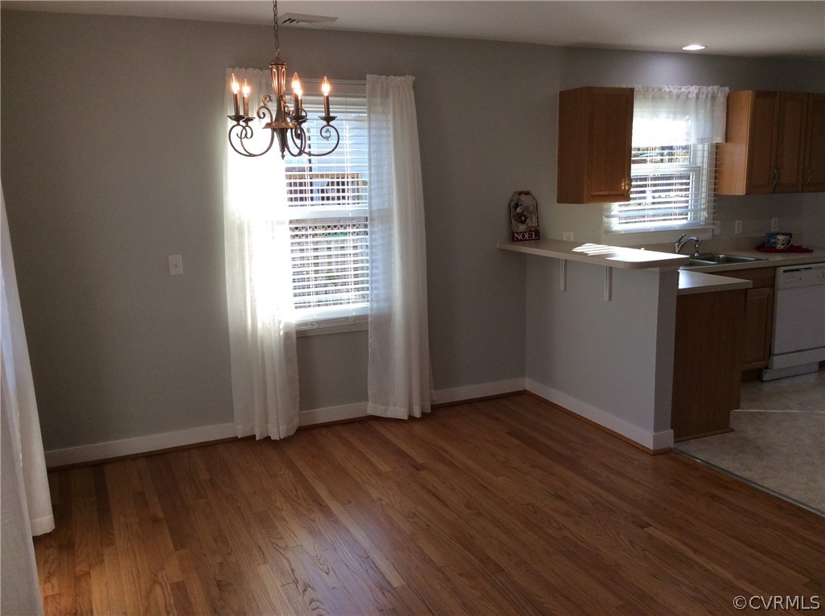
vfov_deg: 44.0
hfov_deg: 56.9
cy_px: 308
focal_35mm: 32
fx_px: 761
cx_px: 412
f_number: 2.4
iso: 40
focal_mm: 3.3
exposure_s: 1/120
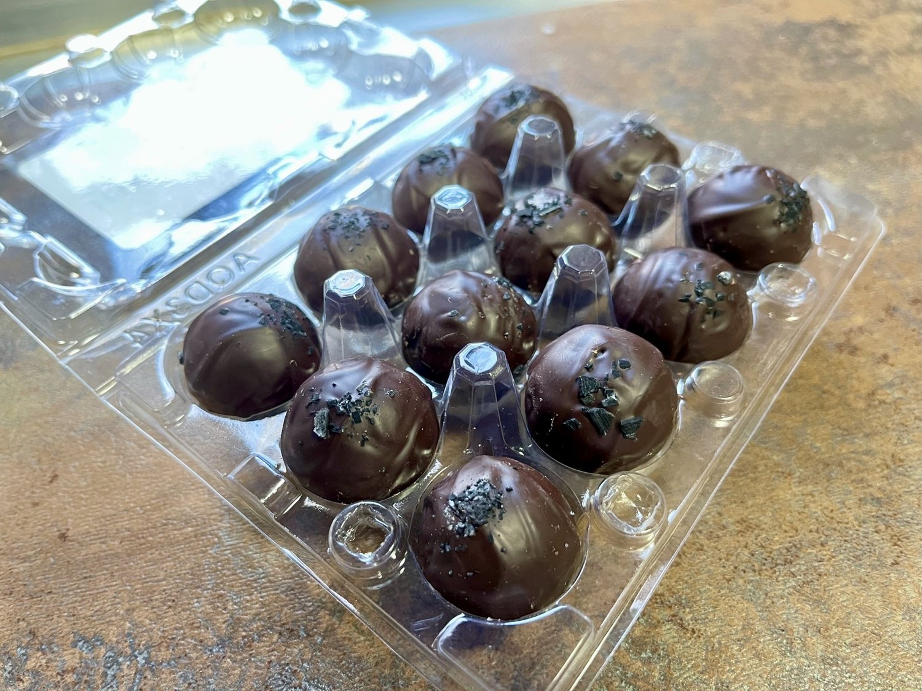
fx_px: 692
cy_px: 346
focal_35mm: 26
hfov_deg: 67.3
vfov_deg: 53.0
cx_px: 461
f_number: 1.6
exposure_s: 1/60
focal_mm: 5.1
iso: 500
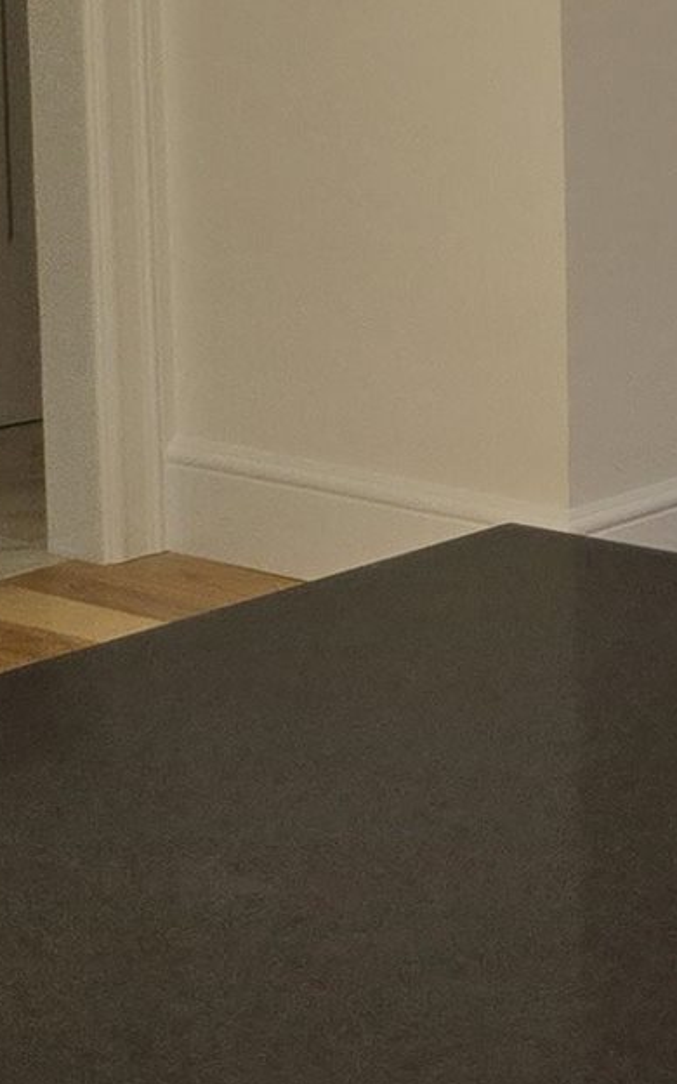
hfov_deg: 7.9
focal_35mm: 120
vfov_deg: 16.4
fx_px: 3542
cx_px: 2557
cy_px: -351
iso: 80
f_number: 1.8
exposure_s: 1/679
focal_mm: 5.4
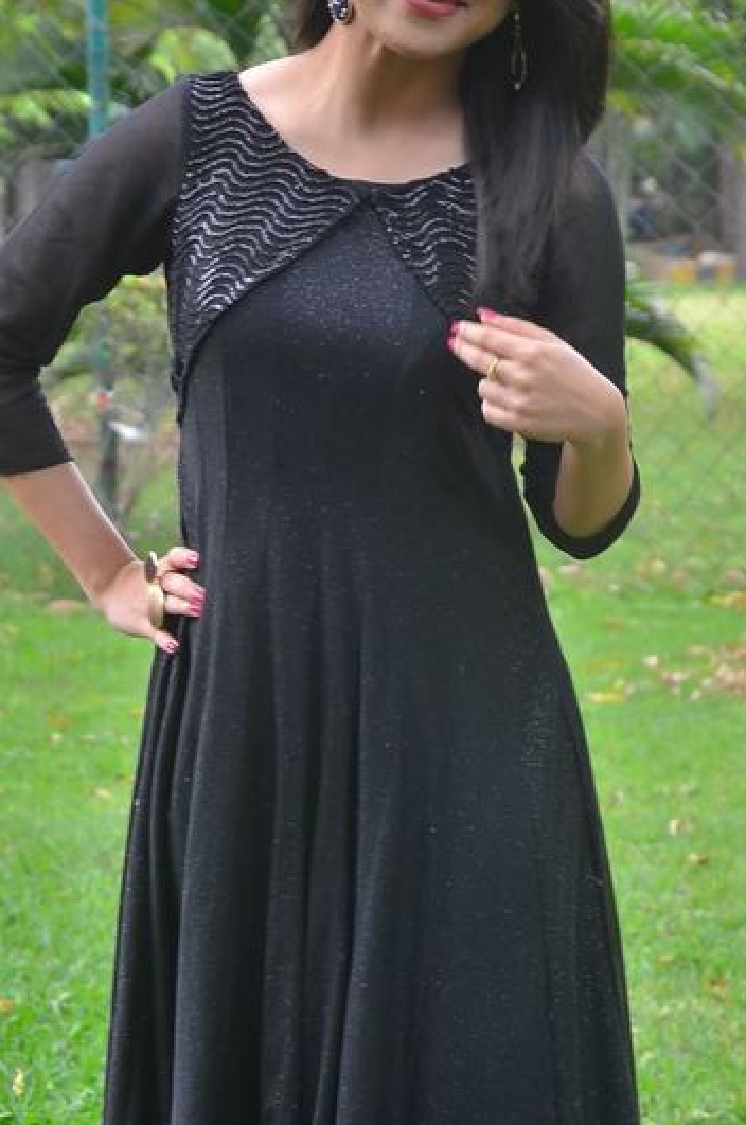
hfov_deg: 10.4
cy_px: 498
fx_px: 4088
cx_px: 371
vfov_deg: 15.7
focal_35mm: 131
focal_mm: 58
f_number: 5
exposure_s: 1/125
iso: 800
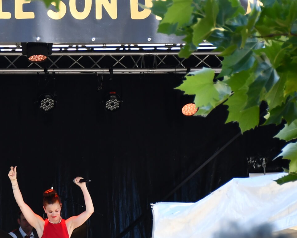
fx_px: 2628
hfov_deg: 6.4
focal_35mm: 299
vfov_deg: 5.2
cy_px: 155
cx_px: -37
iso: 450
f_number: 5
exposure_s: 1/500
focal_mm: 60
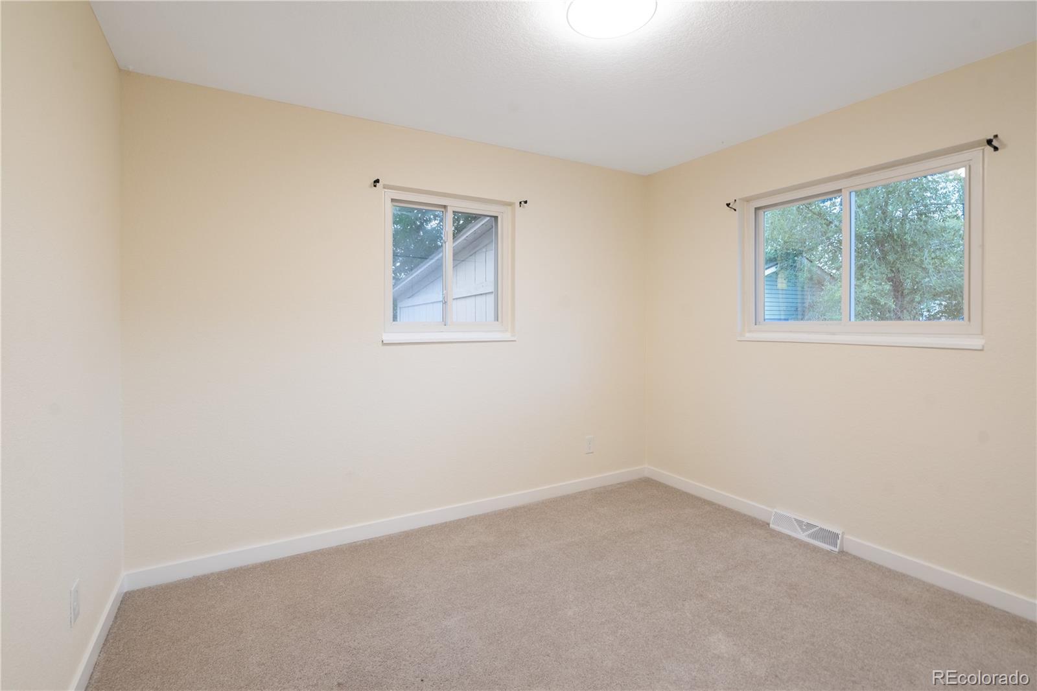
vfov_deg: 73.7
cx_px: 518
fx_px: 461
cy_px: 346
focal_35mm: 16
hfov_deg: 96.7
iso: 400
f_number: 6.3
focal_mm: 16
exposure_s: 1/6
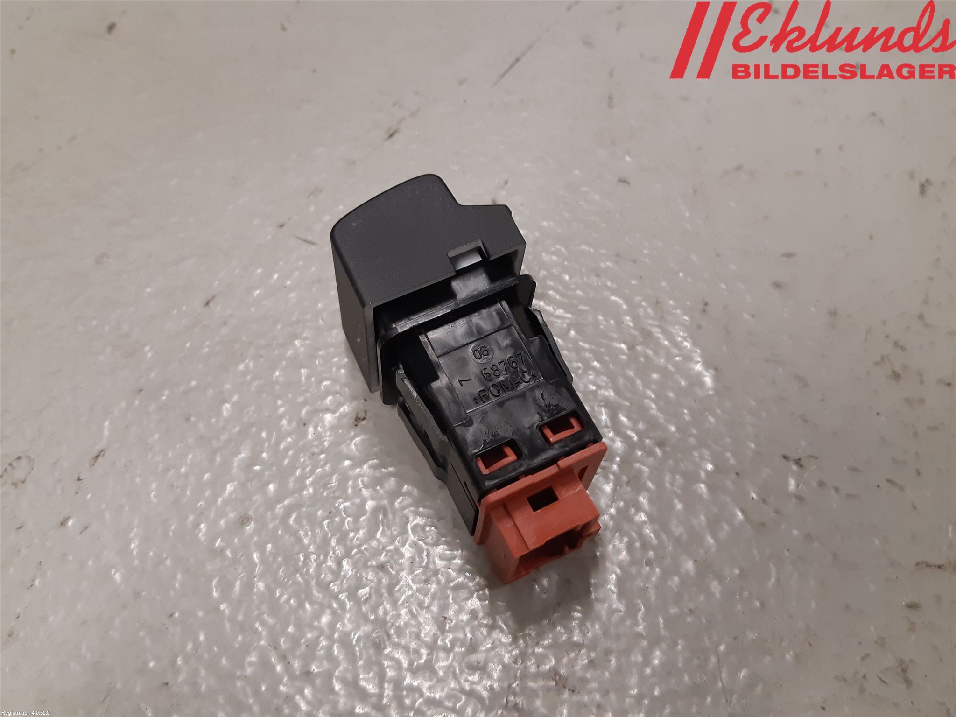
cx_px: 478
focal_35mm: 26
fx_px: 718
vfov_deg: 53.1
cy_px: 358
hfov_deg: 67.3
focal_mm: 3.93
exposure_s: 1/50
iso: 125
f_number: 1.7
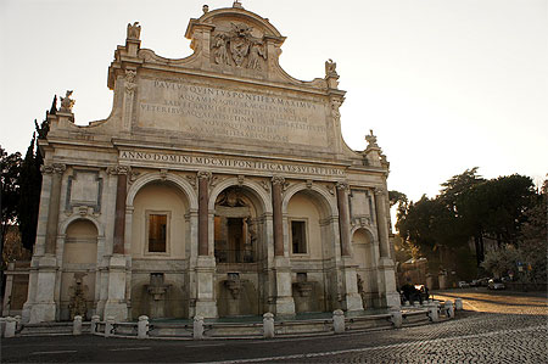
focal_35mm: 27
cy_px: 182
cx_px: 274
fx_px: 411
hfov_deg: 67.4
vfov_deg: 47.8
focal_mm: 18
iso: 200
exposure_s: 1/160
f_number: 7.1
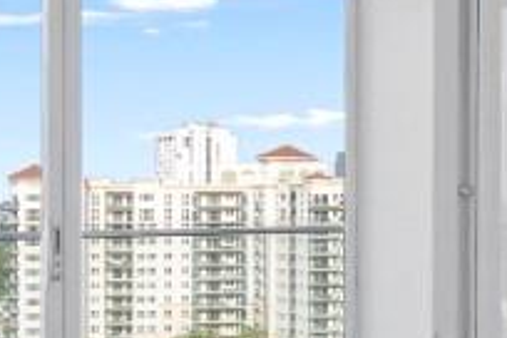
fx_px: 1549
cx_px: 875
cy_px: 344
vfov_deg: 12.3
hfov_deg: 16.1
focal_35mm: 110
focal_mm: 14
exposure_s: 1/25
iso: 100
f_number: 9
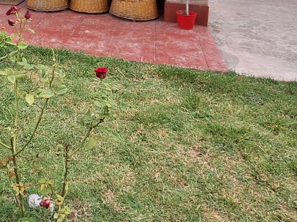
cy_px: -42
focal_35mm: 44
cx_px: 6
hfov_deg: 38.6
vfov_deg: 28.7
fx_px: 377
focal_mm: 1.74
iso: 40
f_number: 2.2
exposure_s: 1/180
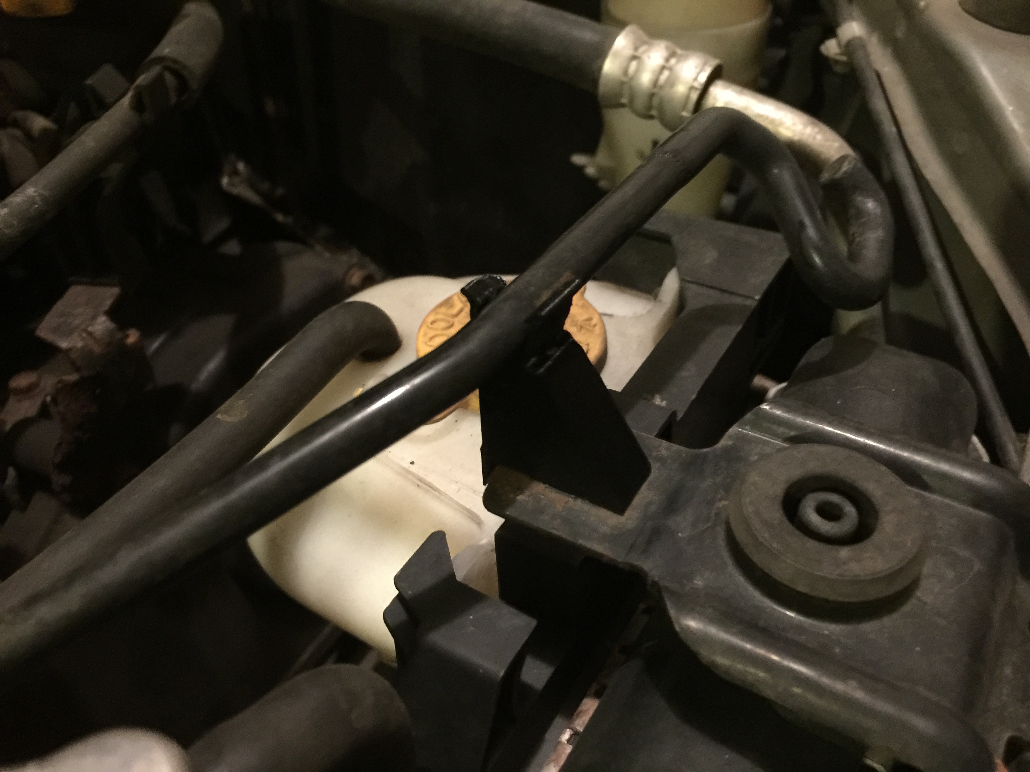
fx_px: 863
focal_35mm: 29
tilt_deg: -40.2
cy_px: 386
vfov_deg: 48.2
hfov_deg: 61.7
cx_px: 515
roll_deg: +1.8
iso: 200
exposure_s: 1/4
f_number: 2.2
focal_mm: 4.15
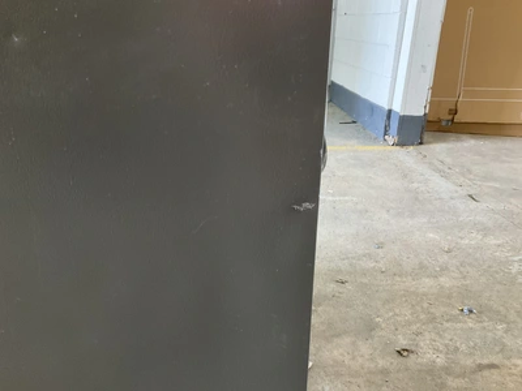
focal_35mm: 29
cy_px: 196
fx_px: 437
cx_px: 261
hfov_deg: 61.7
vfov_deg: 48.2
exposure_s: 1/60
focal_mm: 3
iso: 250
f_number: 1.8
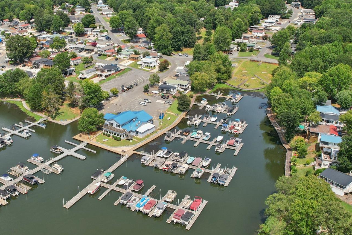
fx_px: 342
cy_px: 122
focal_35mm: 35
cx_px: 121
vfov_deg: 37.8
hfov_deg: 53.5
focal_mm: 8.4
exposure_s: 1/250
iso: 120
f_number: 2.8
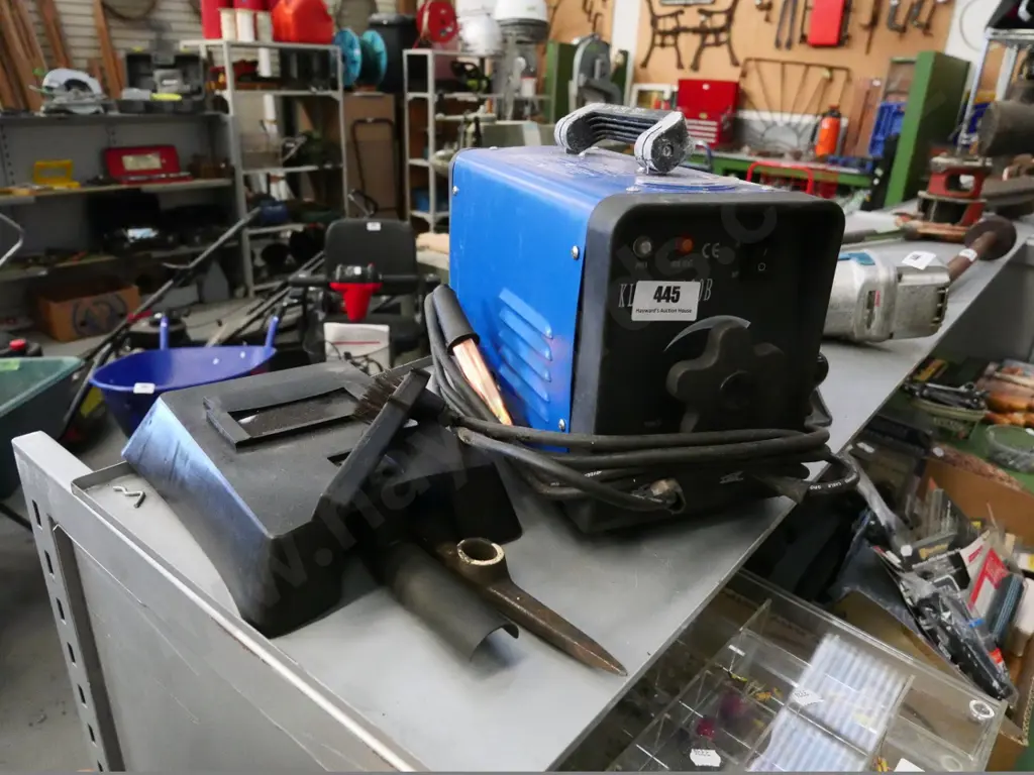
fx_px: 717
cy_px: 388
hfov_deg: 71.6
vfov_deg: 56.8
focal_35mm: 24
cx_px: 517
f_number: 3.5
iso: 6400
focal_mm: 12
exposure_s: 1/640
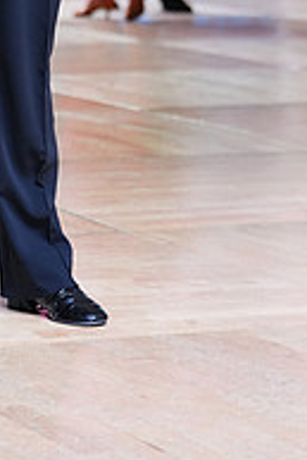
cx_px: -130
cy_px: -169
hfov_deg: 6.0
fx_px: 2911
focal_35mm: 228
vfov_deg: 8.9
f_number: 2.8
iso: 800
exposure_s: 1/400
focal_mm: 76
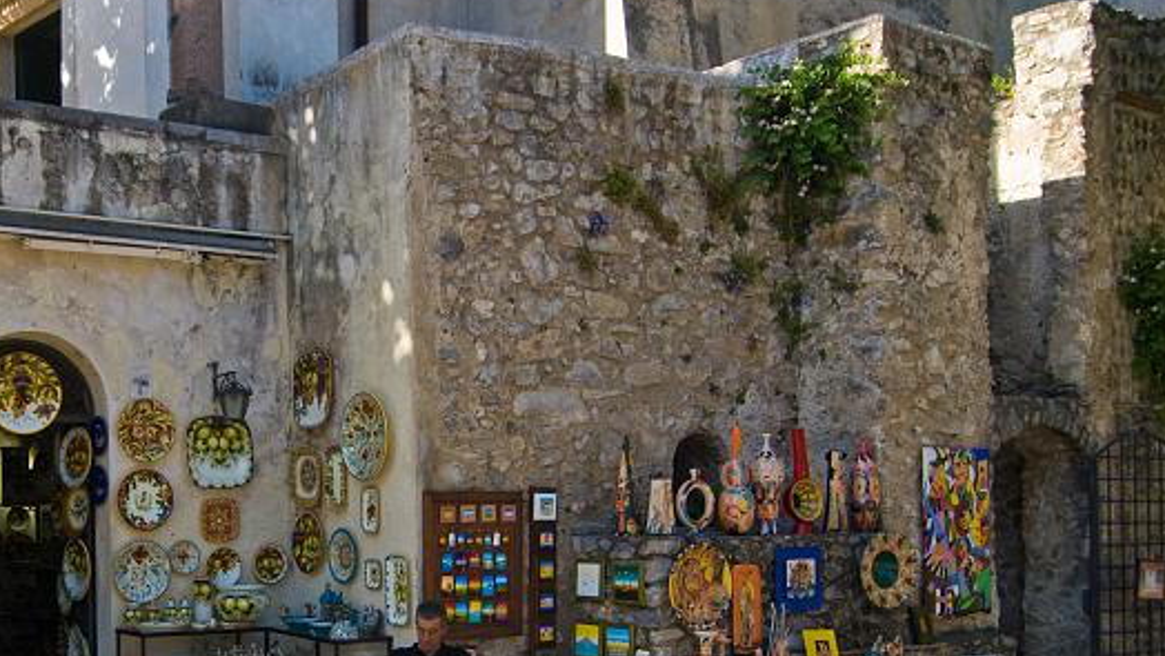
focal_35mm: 48
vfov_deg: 24.5
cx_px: 313
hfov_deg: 41.8
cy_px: 526
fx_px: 1483
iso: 200
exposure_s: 1/250
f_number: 8
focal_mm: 20
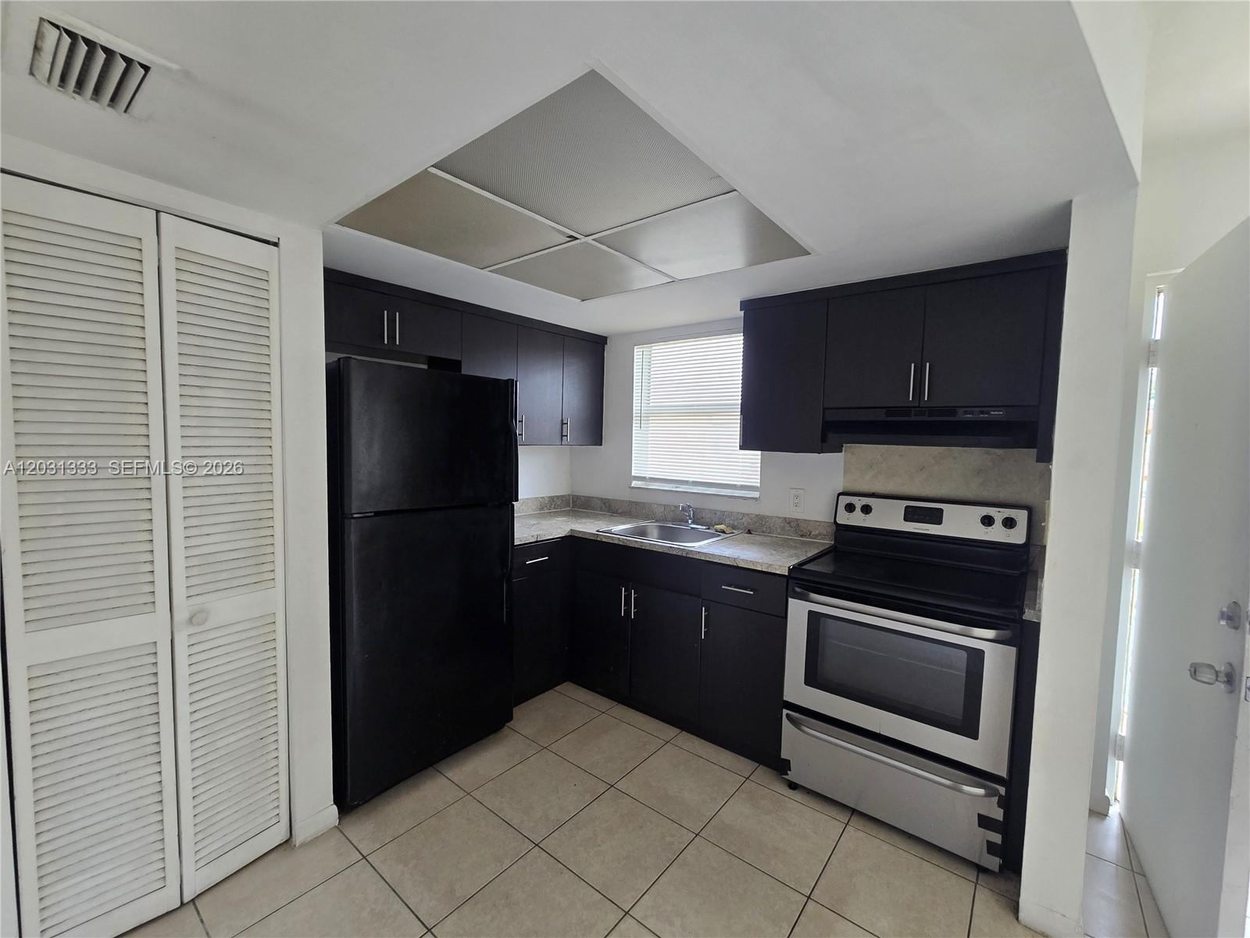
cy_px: 469
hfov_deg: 106.2
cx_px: 625
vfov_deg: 89.9
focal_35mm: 13
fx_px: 469
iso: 160
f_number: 2.2
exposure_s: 1/60
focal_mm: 2.2
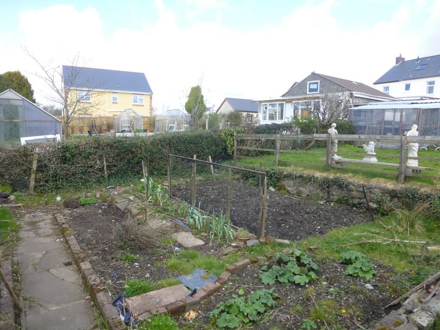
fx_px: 305
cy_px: 165
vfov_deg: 56.8
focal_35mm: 24
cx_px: 220
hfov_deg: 71.6
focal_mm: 4.3
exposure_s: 1/200
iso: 100
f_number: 4
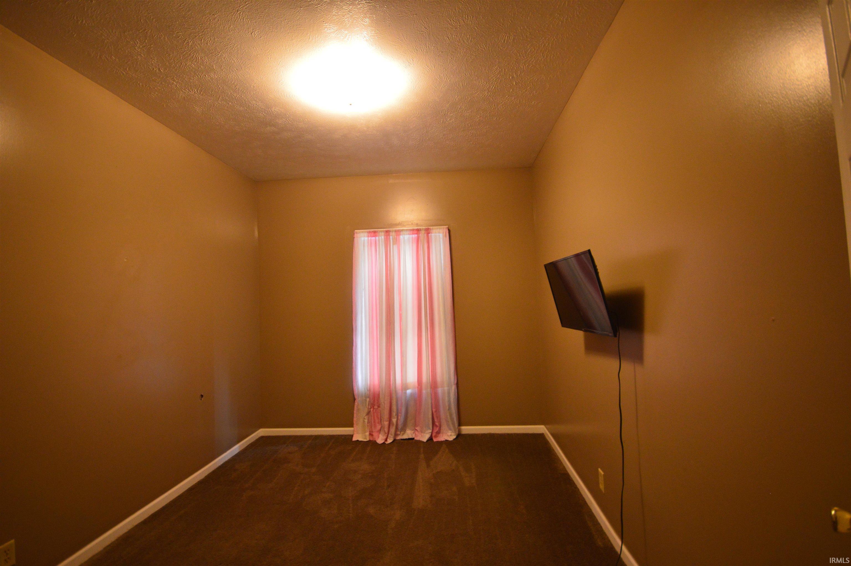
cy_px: 283
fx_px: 354
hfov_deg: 100.4
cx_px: 426
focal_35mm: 15
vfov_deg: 77.2
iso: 800
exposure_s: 1/25
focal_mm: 10
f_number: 4
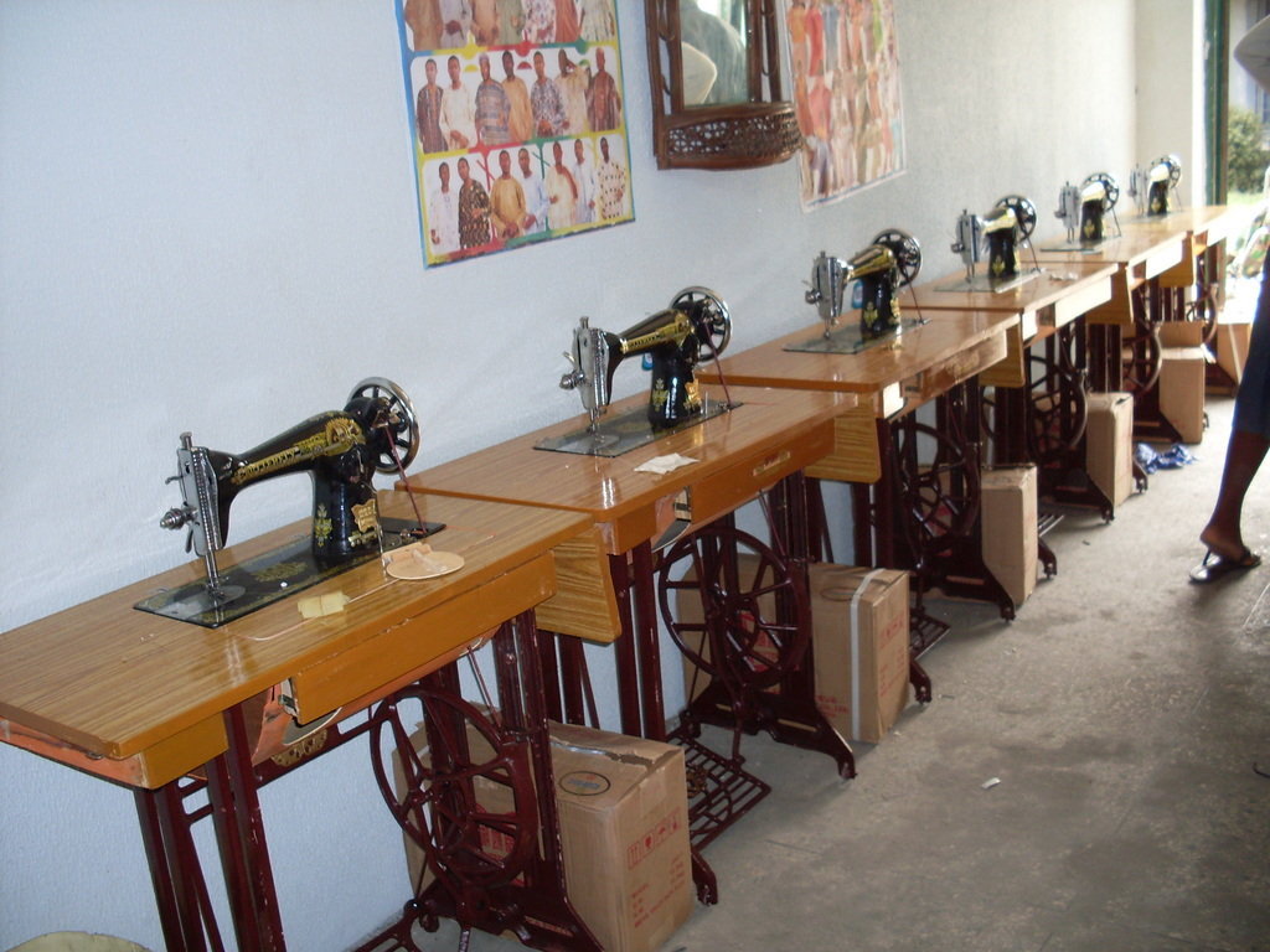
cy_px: 476
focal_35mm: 38
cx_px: 635
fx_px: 1394
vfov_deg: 37.7
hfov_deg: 49.0
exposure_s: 1/45
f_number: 2.8
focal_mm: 6.3
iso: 100
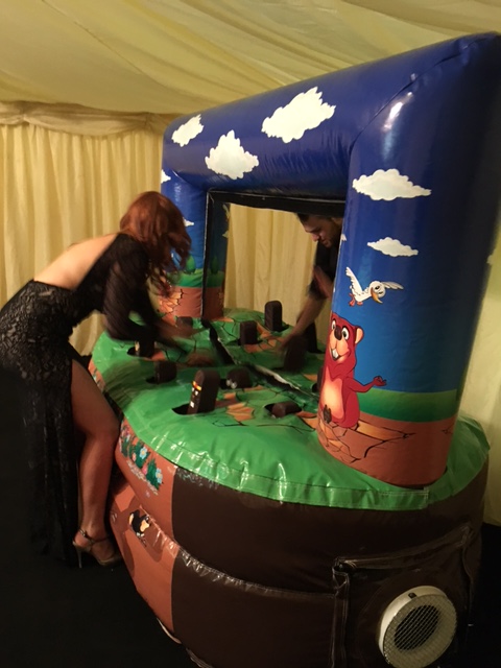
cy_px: 334
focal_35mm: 29
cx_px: 250
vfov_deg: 61.7
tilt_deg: -15.2
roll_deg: +1.7
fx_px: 560
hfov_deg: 48.2
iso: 400
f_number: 2.2
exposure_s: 1/17
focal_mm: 4.15
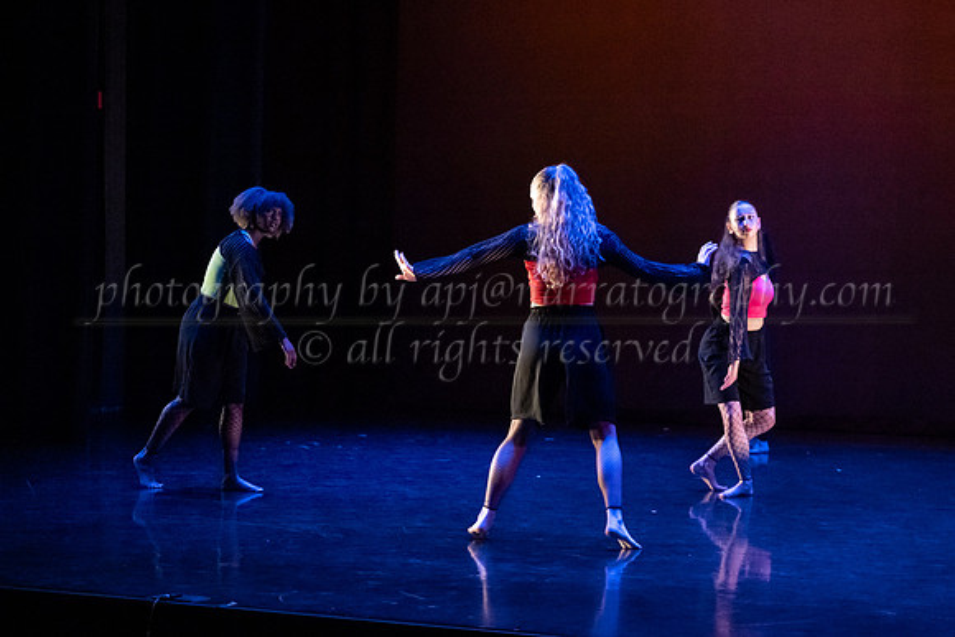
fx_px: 2392
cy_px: 318
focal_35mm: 90
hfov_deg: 22.5
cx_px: 574
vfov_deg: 15.2
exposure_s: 1/320
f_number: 3.5
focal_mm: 75
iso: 4000
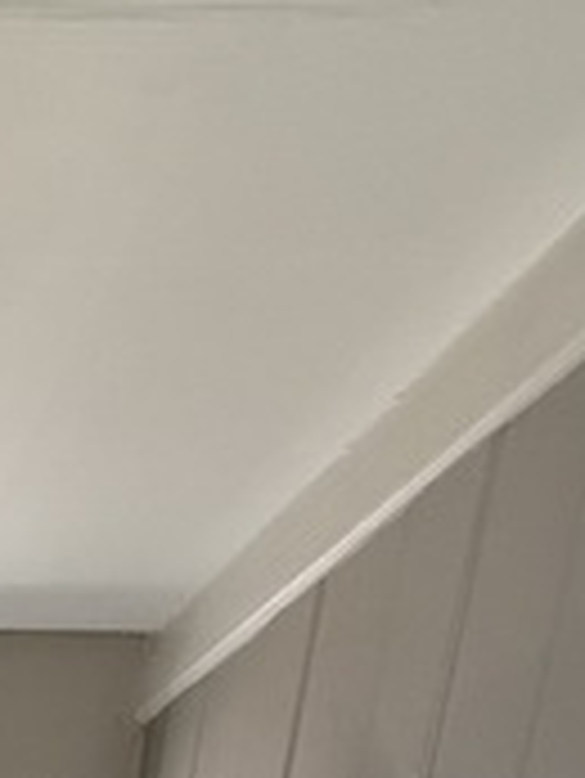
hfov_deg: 20.7
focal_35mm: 54
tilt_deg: -15.3
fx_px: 1215
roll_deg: -2.6
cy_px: 1014
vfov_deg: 28.9
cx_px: -410
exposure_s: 1/120
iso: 640
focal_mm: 2.22
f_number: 2.2
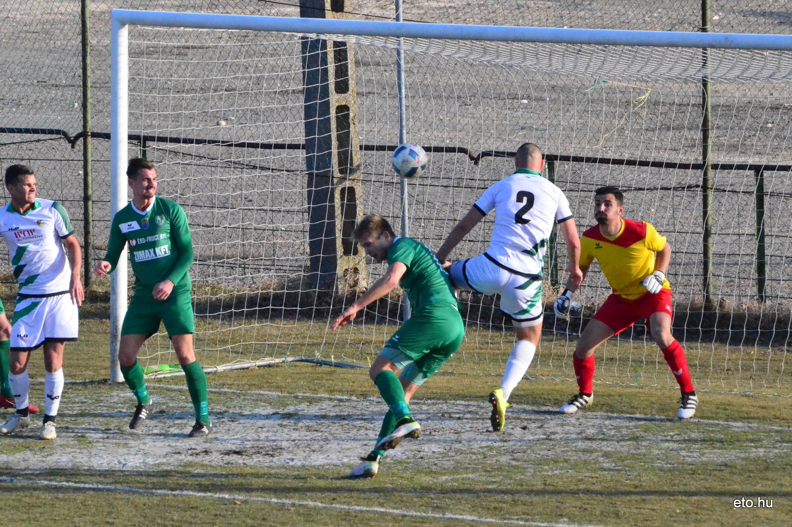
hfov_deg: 5.7
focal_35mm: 360
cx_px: 396
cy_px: 264
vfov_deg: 3.8
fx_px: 7916
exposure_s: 1/5000
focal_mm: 240
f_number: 9
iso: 6400
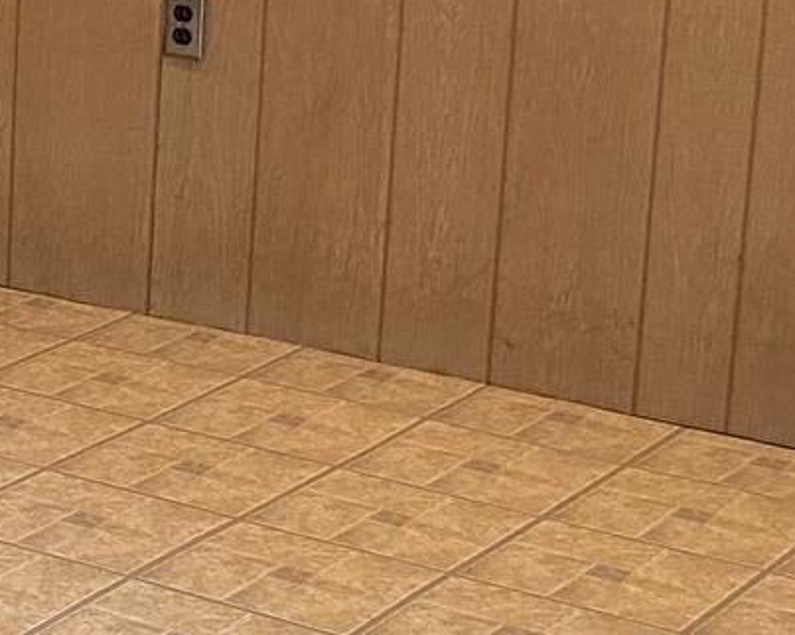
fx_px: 3034
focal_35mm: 129
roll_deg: +0.7
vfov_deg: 11.9
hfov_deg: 13.4
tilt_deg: -13.5
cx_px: -629
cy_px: 101
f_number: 1.8
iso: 200
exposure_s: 1/60
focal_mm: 4.25
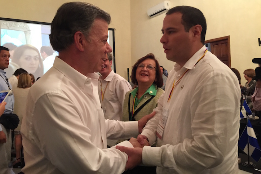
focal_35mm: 31
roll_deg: +1.2
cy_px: 74
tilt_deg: +3.2
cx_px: 127
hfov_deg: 60.3
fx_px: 225
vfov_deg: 42.2
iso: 125
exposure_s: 1/15
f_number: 2.2
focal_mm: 4.15
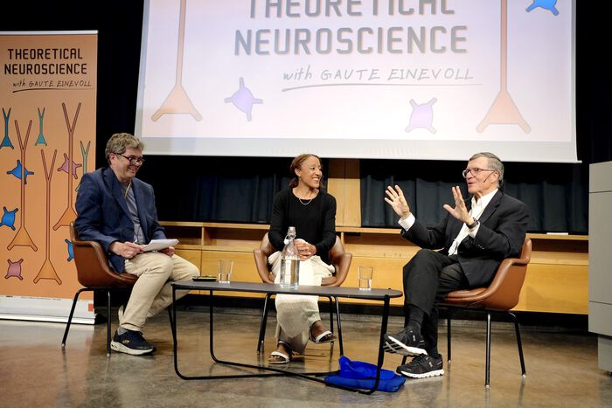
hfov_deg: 54.4
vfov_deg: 37.9
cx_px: 306
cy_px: 204
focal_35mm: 35
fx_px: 595
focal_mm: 23
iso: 400
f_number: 2
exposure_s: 1/125
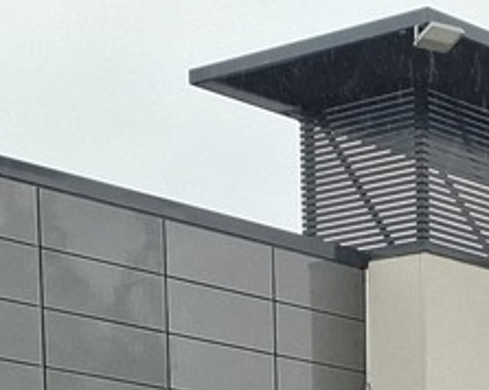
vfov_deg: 9.2
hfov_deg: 12.8
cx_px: 653
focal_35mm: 145
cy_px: 1032
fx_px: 2097
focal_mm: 5.54
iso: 50
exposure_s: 1/181
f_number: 1.8
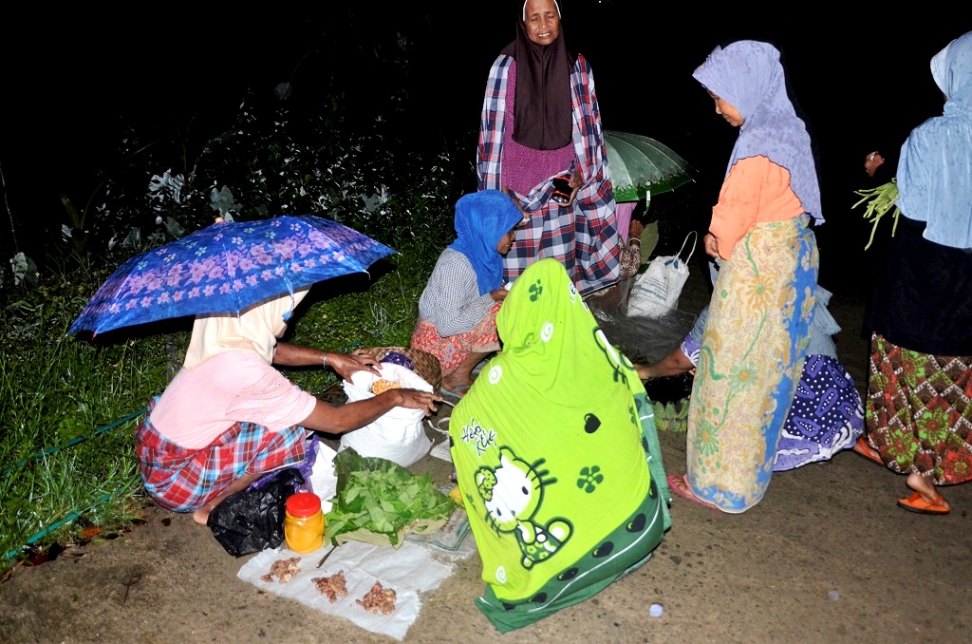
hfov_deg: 59.6
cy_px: 322
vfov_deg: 41.5
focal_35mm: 32
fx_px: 849
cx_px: 486
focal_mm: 21
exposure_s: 1/60
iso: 800
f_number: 3.8
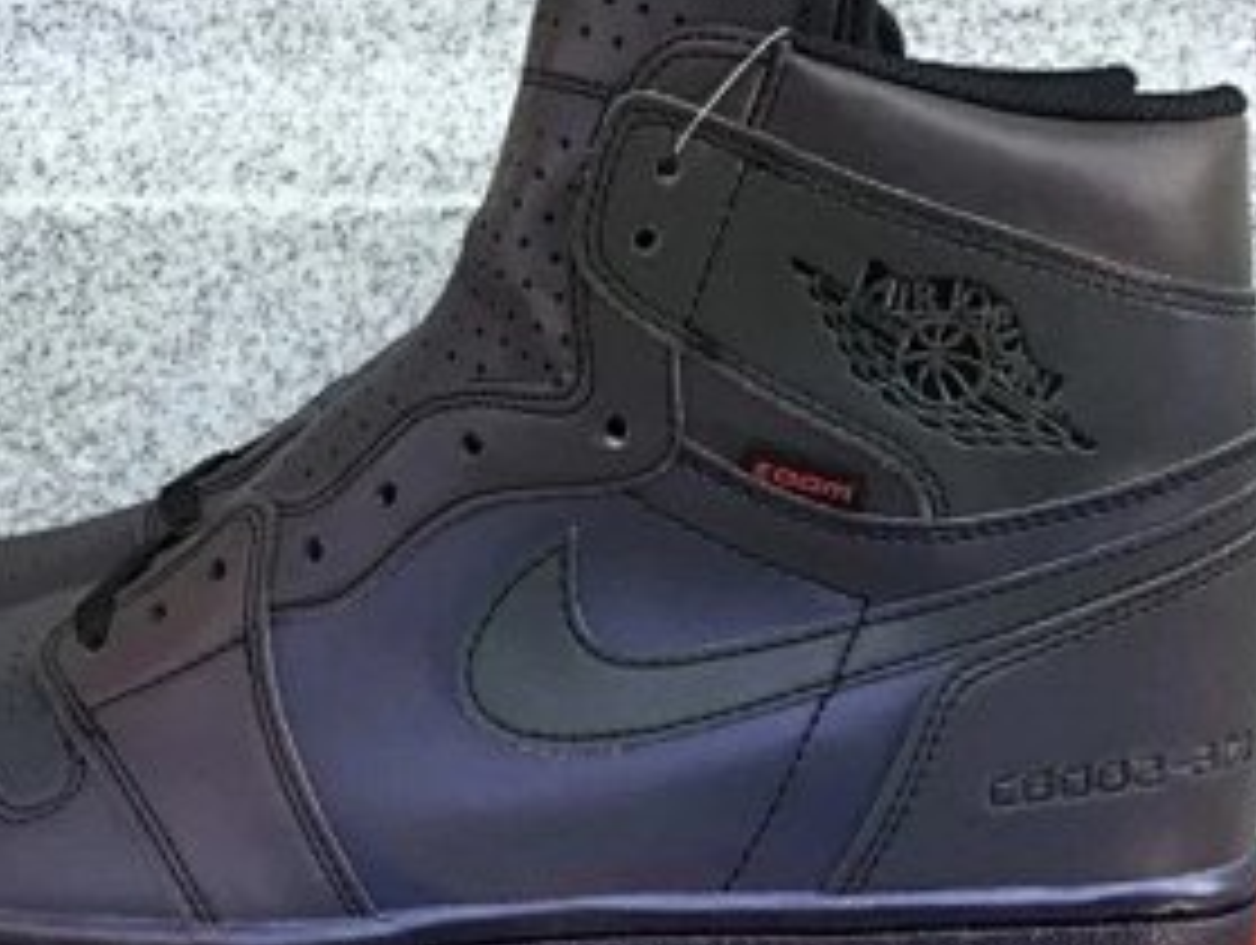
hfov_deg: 27.3
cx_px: 486
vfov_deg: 20.6
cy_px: 688
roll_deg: +0.7
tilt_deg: -14.1
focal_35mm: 71
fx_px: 2579
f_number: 2.4
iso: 32
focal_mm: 3.3
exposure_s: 1/100
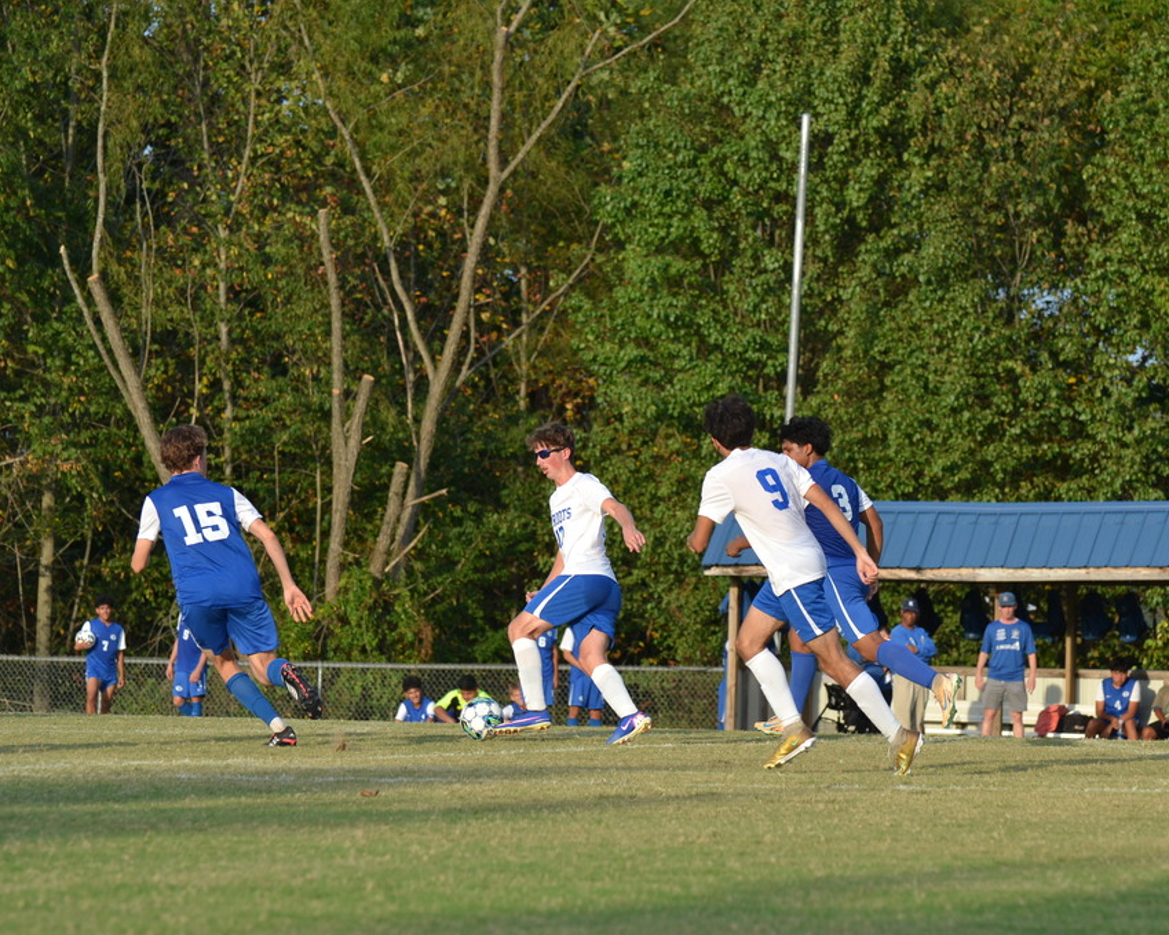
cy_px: 468
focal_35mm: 197
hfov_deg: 9.8
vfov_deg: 7.8
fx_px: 6815
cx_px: 650
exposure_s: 1/1000
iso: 400
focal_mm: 116
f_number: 4.8
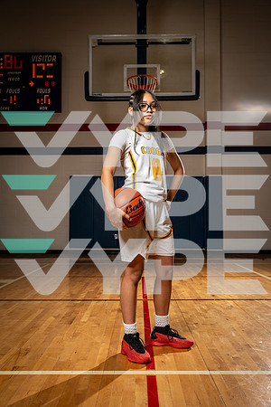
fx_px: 406
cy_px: 204
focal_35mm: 36
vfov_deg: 53.1
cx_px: 136
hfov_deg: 36.9
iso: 125
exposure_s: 1/250
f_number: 5.6
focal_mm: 36
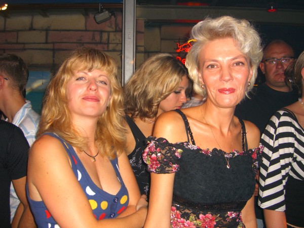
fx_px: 334
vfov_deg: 37.7
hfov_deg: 49.0
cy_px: 114
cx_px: 152
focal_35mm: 38
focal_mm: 7.9
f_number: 2.8
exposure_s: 1/60
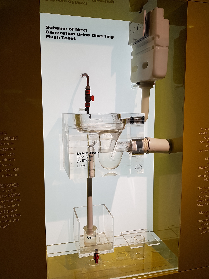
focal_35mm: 26
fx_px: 209
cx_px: 104
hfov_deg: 53.1
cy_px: 140
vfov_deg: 67.3
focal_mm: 4.2
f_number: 1.7
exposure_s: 1/106
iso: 50
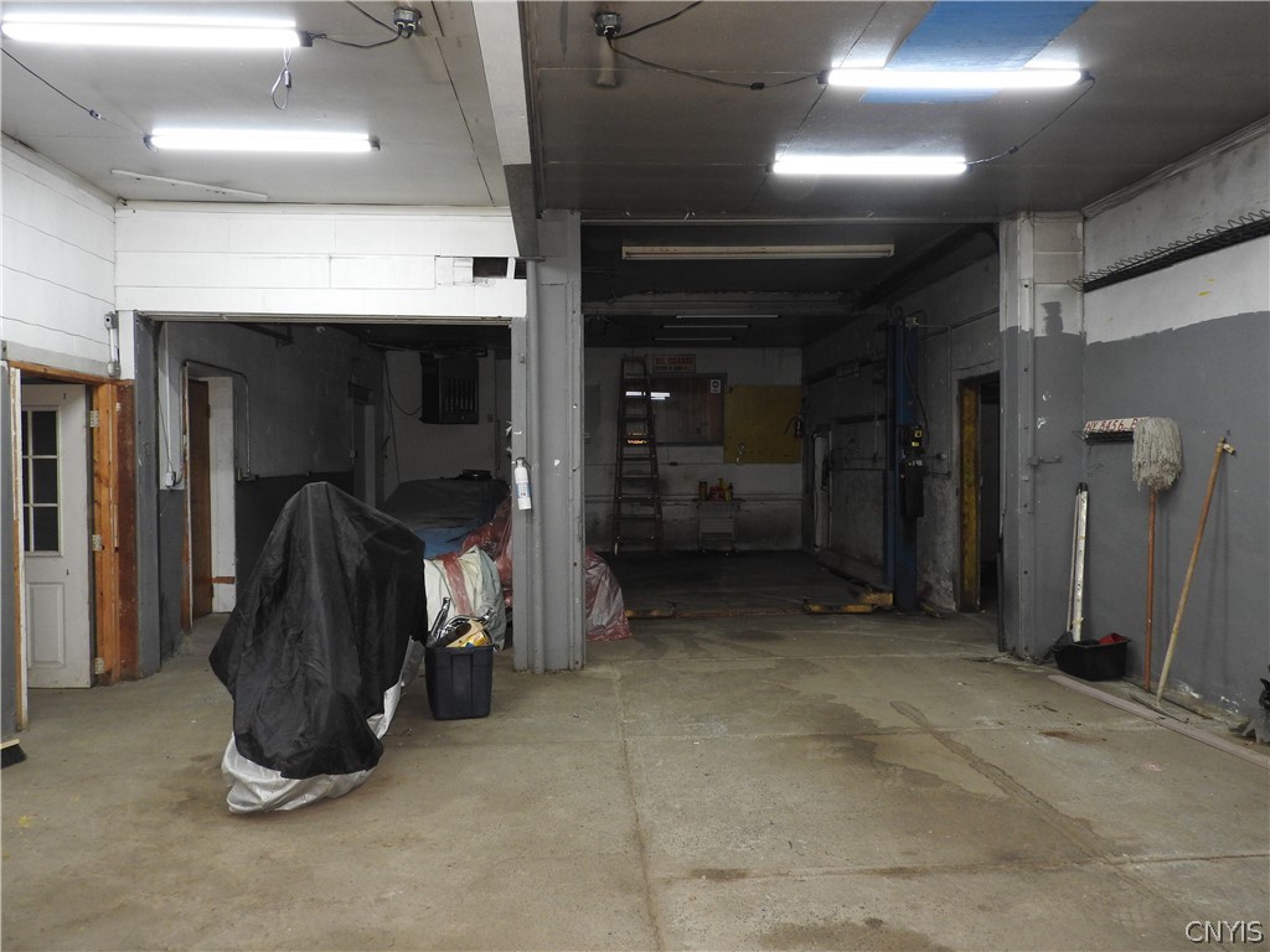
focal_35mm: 24
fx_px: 881
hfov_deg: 71.6
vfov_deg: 56.8
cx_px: 635
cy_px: 476
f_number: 3.3
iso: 220
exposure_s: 1/30
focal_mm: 4.3
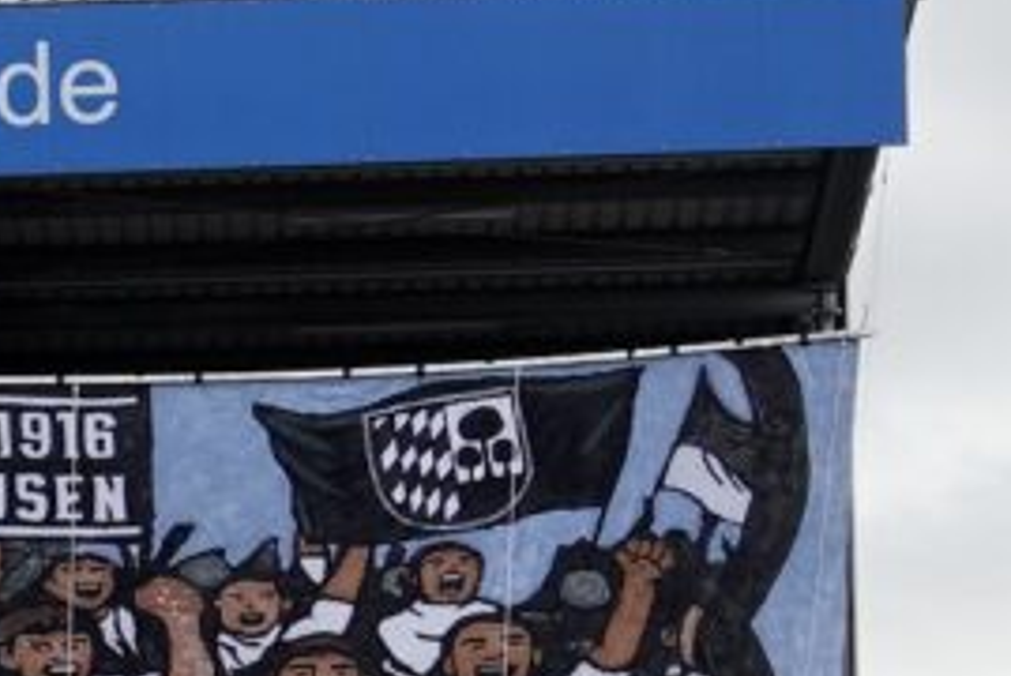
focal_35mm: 297
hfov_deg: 6.7
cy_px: 715
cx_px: -1143
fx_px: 8350
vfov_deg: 4.6
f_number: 3.2
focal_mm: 18.21
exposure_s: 1/250
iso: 100
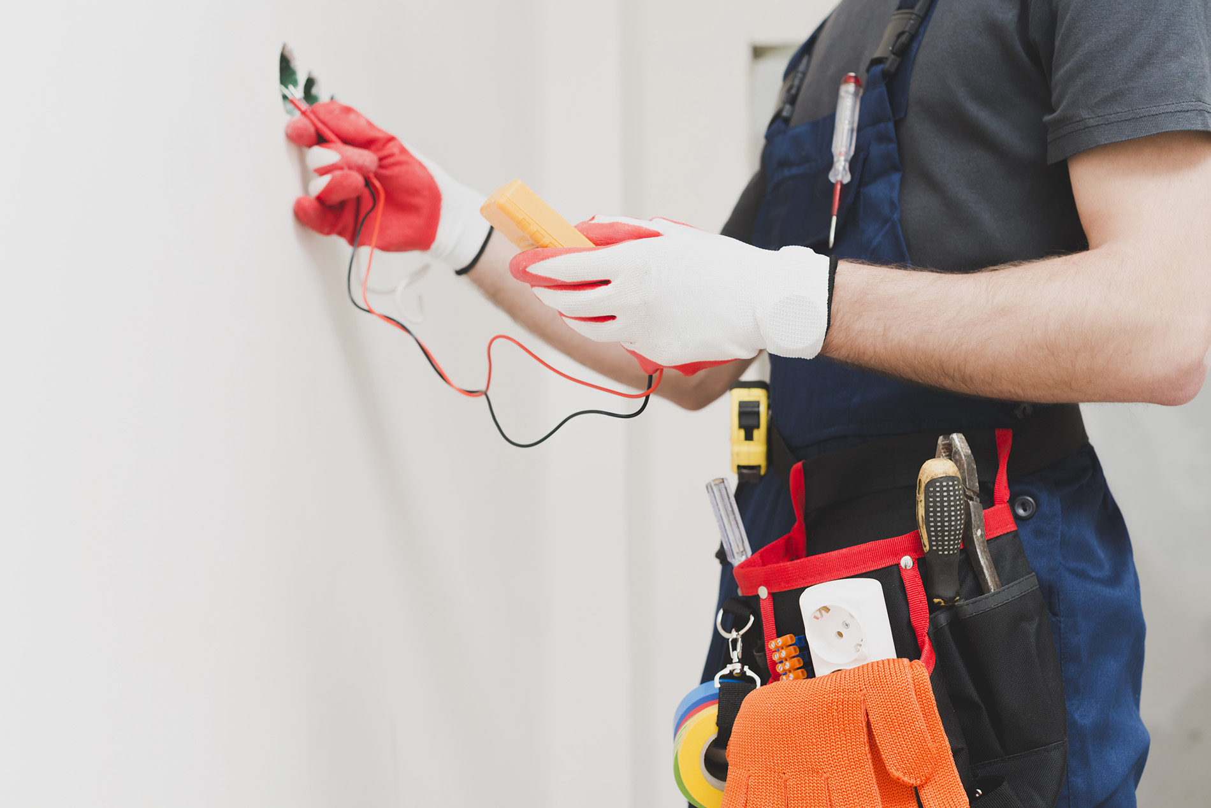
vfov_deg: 27.0
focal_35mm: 50
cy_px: 404
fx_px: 1682
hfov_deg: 39.6
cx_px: 606
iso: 100
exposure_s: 1/160
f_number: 5
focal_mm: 50
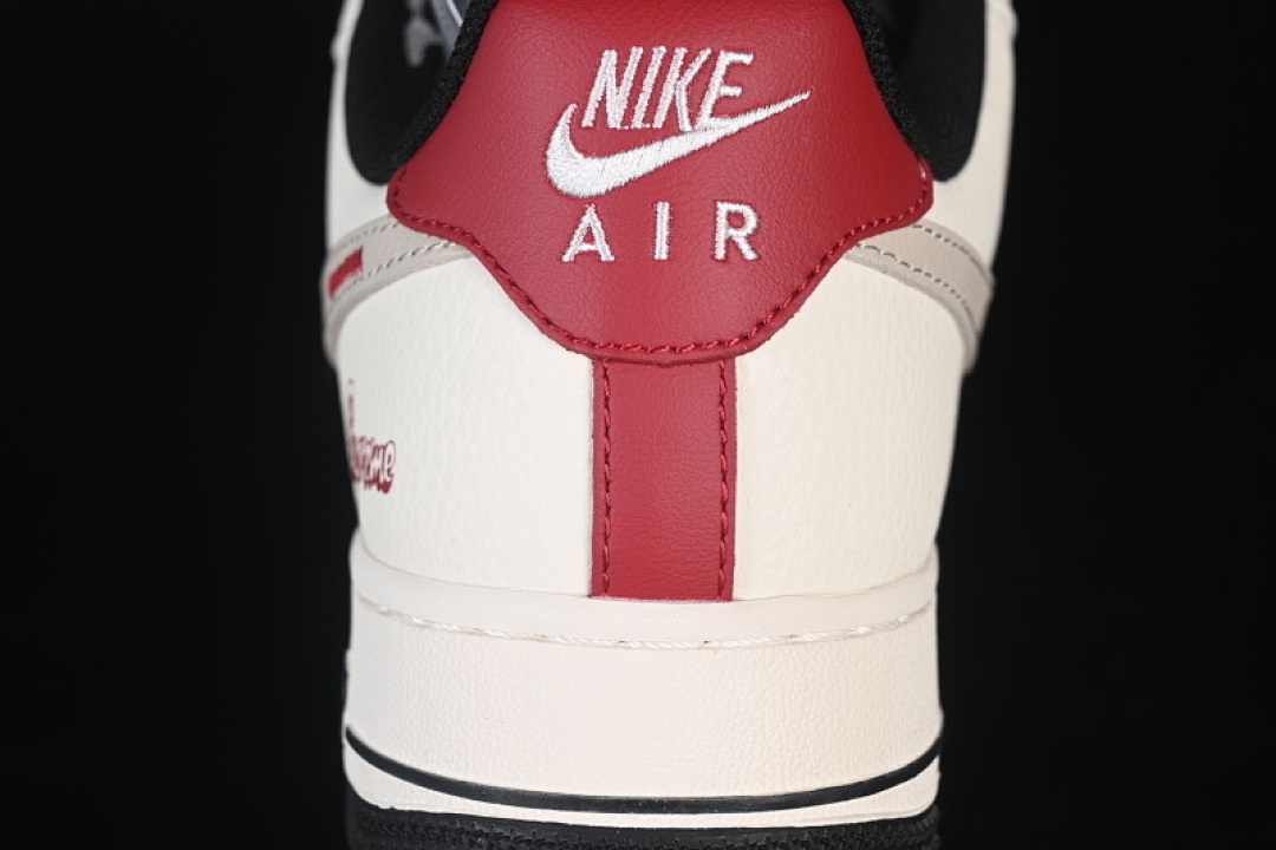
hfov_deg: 27.0
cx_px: 638
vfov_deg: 18.2
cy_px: 425
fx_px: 2658
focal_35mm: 75
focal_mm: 50
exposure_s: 1/60
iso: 160
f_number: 7.1
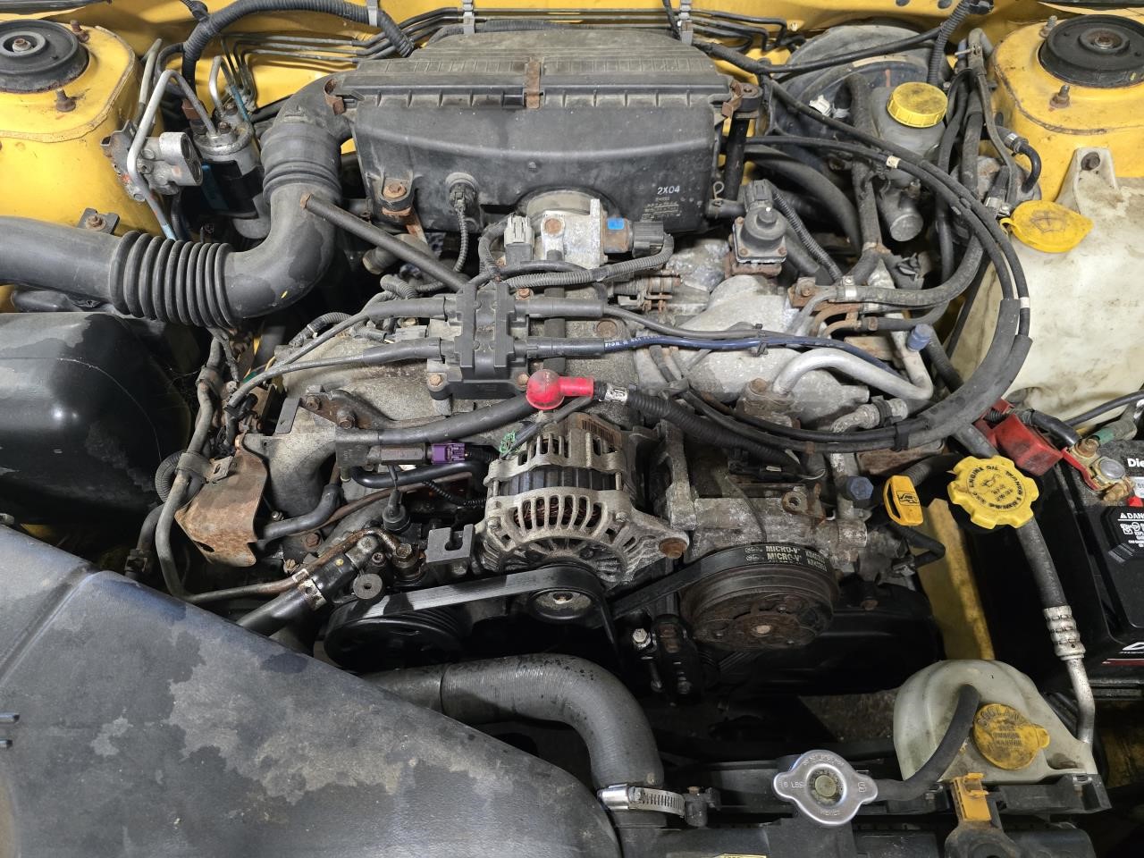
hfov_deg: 73.9
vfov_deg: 58.9
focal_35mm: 23
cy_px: 429
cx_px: 572
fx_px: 760
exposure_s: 1/60
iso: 1000
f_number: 1.7
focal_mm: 6.3
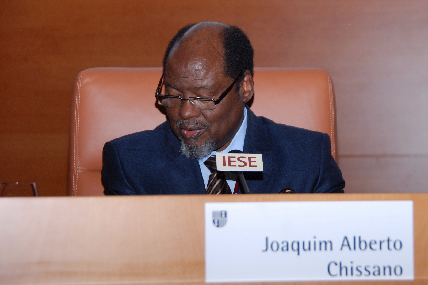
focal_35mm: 82
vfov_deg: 16.6
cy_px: 142
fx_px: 981
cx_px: 214
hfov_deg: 24.6
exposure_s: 1/100
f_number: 5
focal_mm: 55
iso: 400
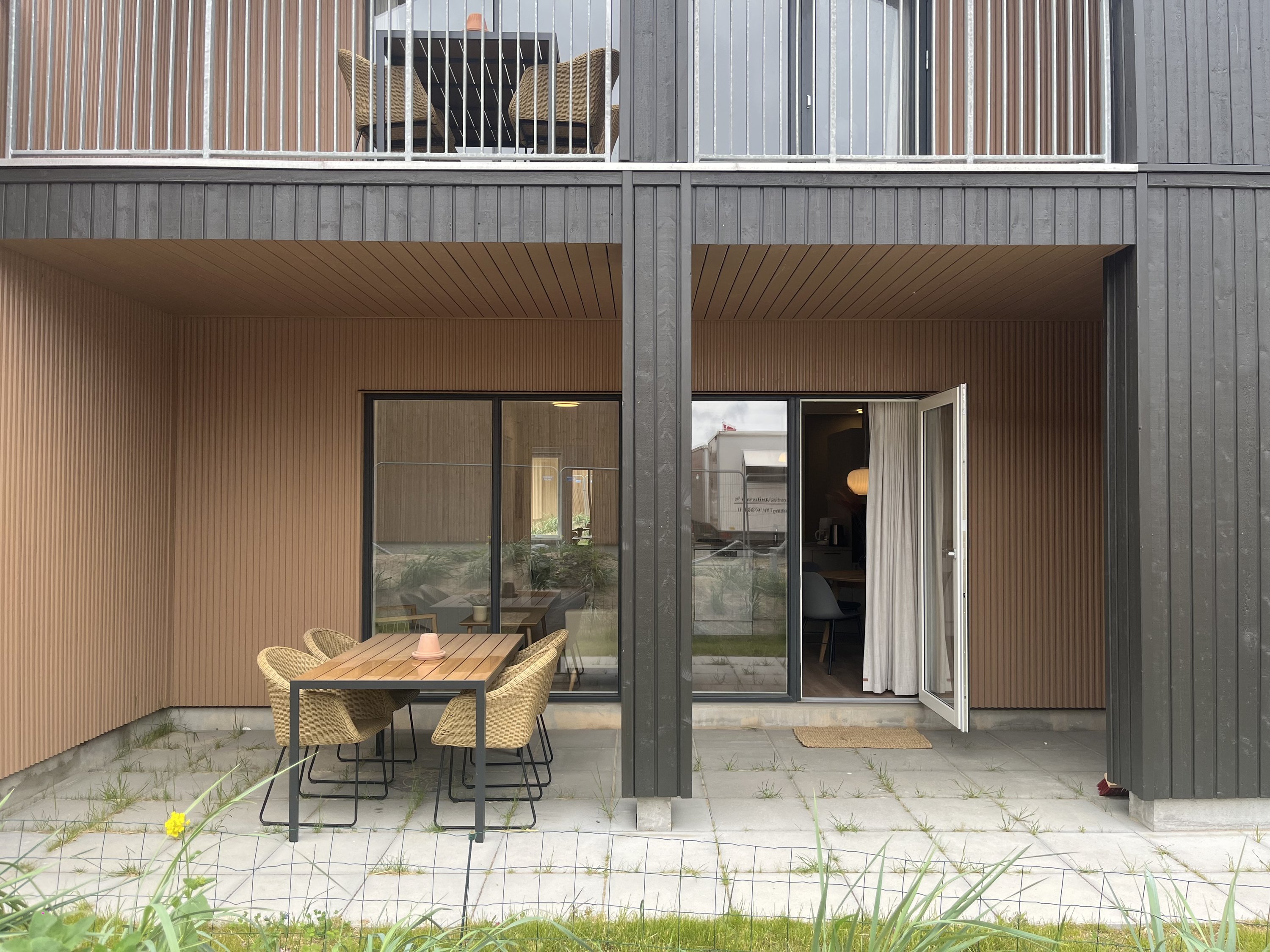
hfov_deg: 67.3
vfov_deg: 53.1
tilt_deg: +0.6
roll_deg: -0.3
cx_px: 635
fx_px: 954
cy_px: 476
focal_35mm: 26
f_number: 1.6
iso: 50
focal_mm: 5.1
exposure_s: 1/580
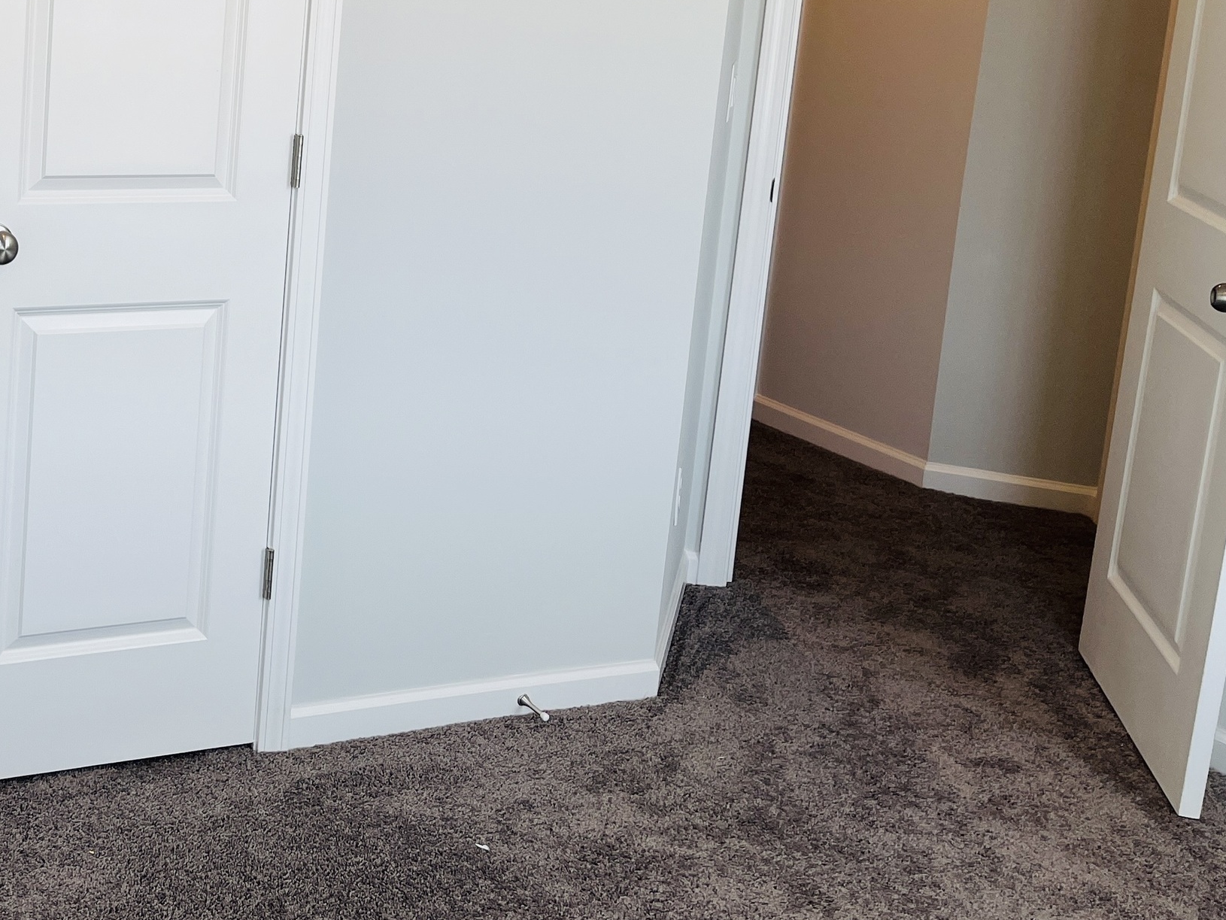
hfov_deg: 36.3
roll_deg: -2.7
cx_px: 102
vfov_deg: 29.1
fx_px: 1736
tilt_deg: -9.7
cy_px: 206
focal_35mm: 49
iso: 32
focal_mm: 5.1
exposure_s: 1/127
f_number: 1.6
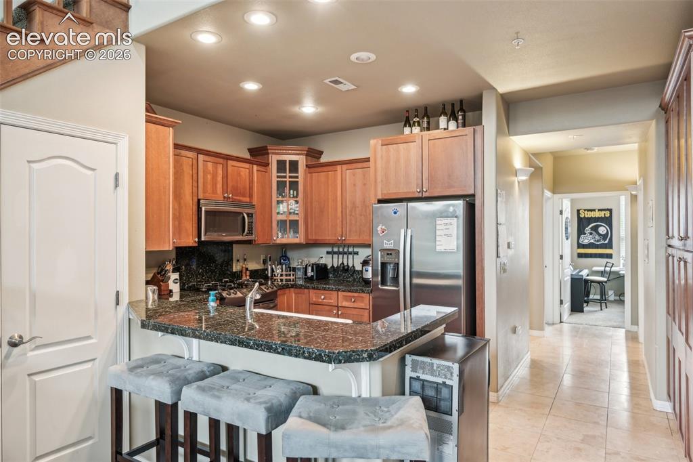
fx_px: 414
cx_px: 346
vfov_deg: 58.3
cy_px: 231
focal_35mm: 22
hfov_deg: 79.9
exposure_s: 1/2
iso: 400
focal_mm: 21.5
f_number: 8
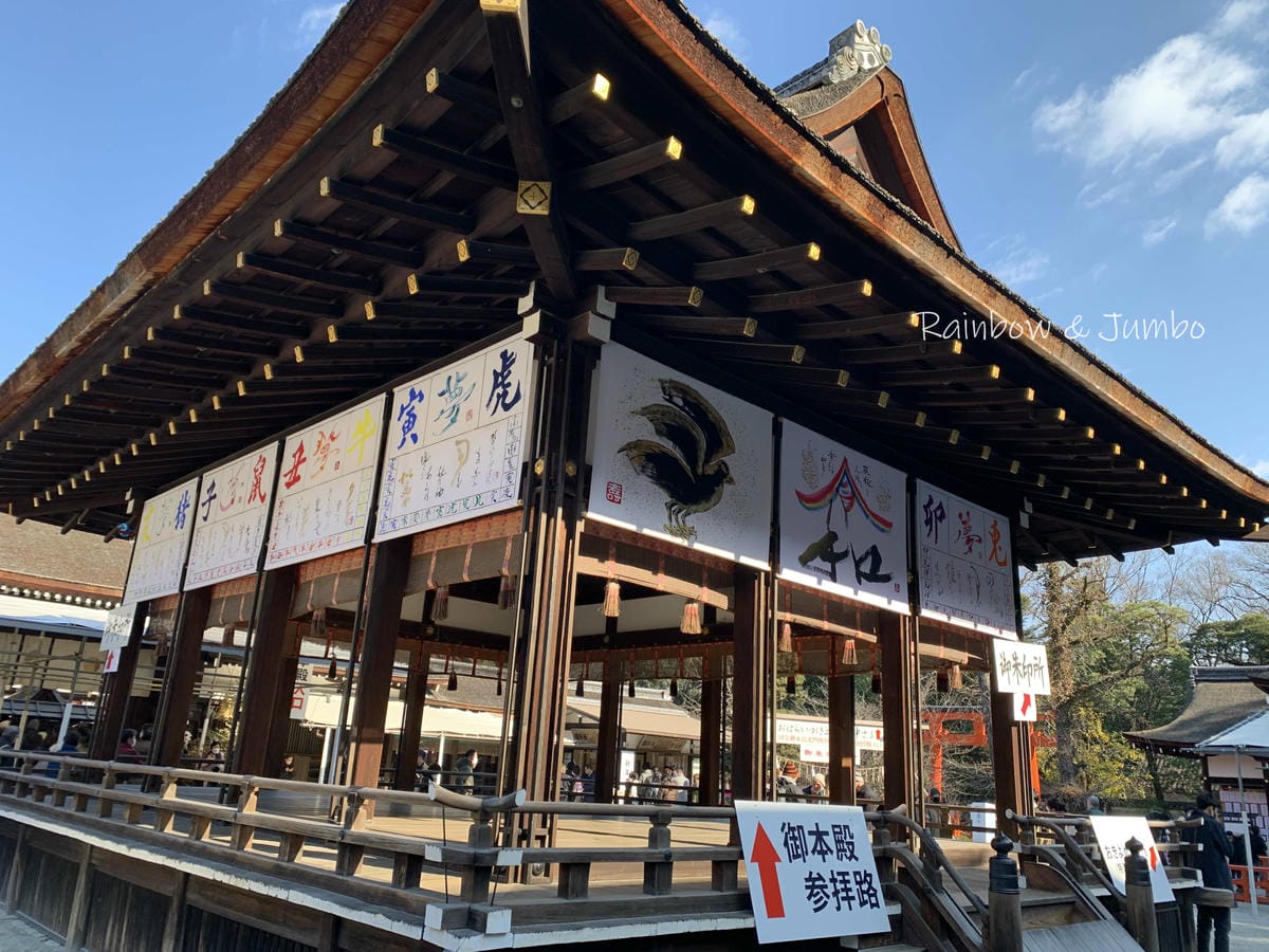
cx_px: 634
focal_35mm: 26
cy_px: 476
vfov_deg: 53.1
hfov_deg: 67.3
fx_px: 953
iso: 25
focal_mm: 4.25
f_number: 1.8
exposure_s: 1/368
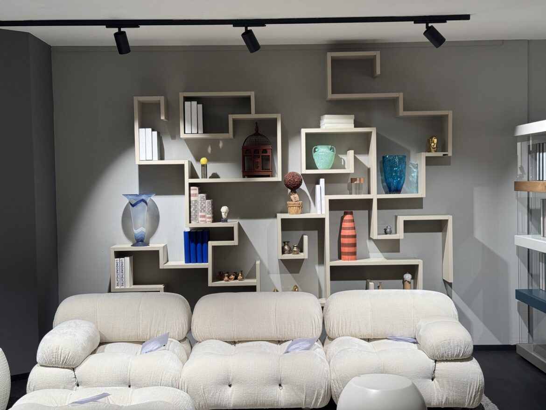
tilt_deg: -3.0
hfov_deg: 39.6
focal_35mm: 48
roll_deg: +0.8
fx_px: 757
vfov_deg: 30.3
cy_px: 205
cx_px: 273
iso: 64
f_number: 1.78
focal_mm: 6.76
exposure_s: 1/100
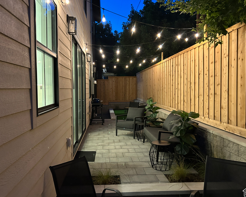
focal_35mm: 29
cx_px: 114
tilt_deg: -2.4
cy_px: 94
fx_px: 211
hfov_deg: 60.4
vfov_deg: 50.0
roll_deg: -0.1
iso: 640
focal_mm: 5.7
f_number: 1.5
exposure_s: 1/40
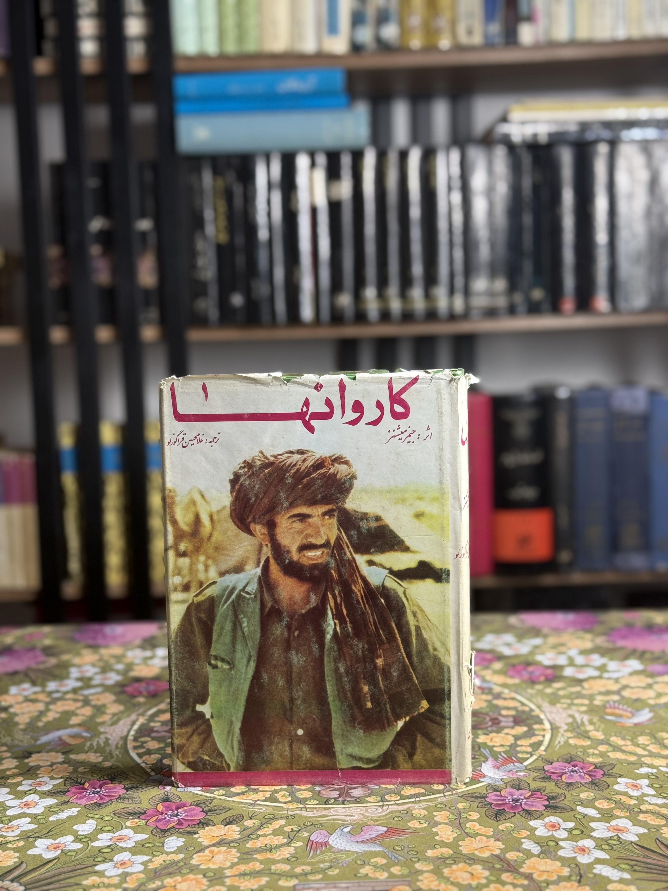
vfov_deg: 39.7
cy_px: 446
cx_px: 334
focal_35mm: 48
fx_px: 1235
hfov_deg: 30.3
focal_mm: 6.76
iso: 64
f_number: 1.78
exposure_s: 1/50
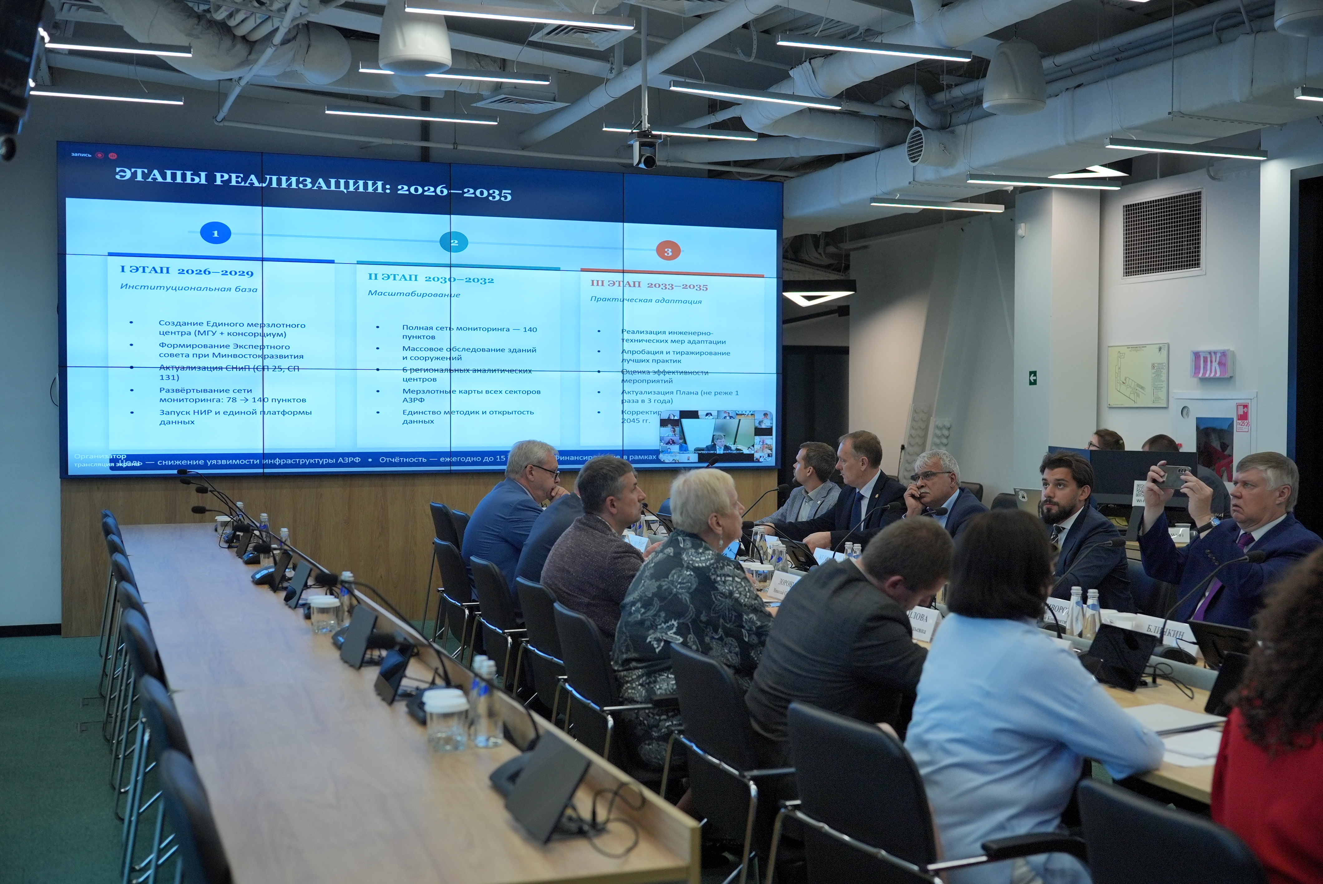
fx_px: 1508
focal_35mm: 41
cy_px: 442
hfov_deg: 47.4
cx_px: 662
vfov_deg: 32.7
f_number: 2.8
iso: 1000
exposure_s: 1/640
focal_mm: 41
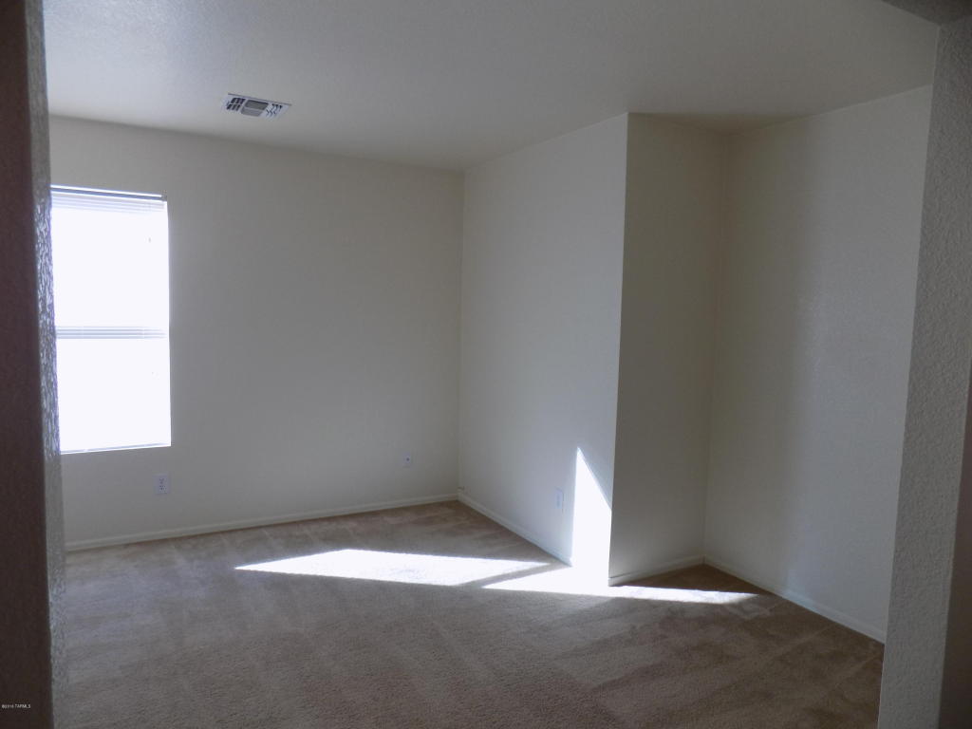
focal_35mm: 23
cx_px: 486
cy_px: 364
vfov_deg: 58.9
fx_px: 646
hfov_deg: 73.9
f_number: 3.1
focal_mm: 4
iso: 80
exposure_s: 1/30
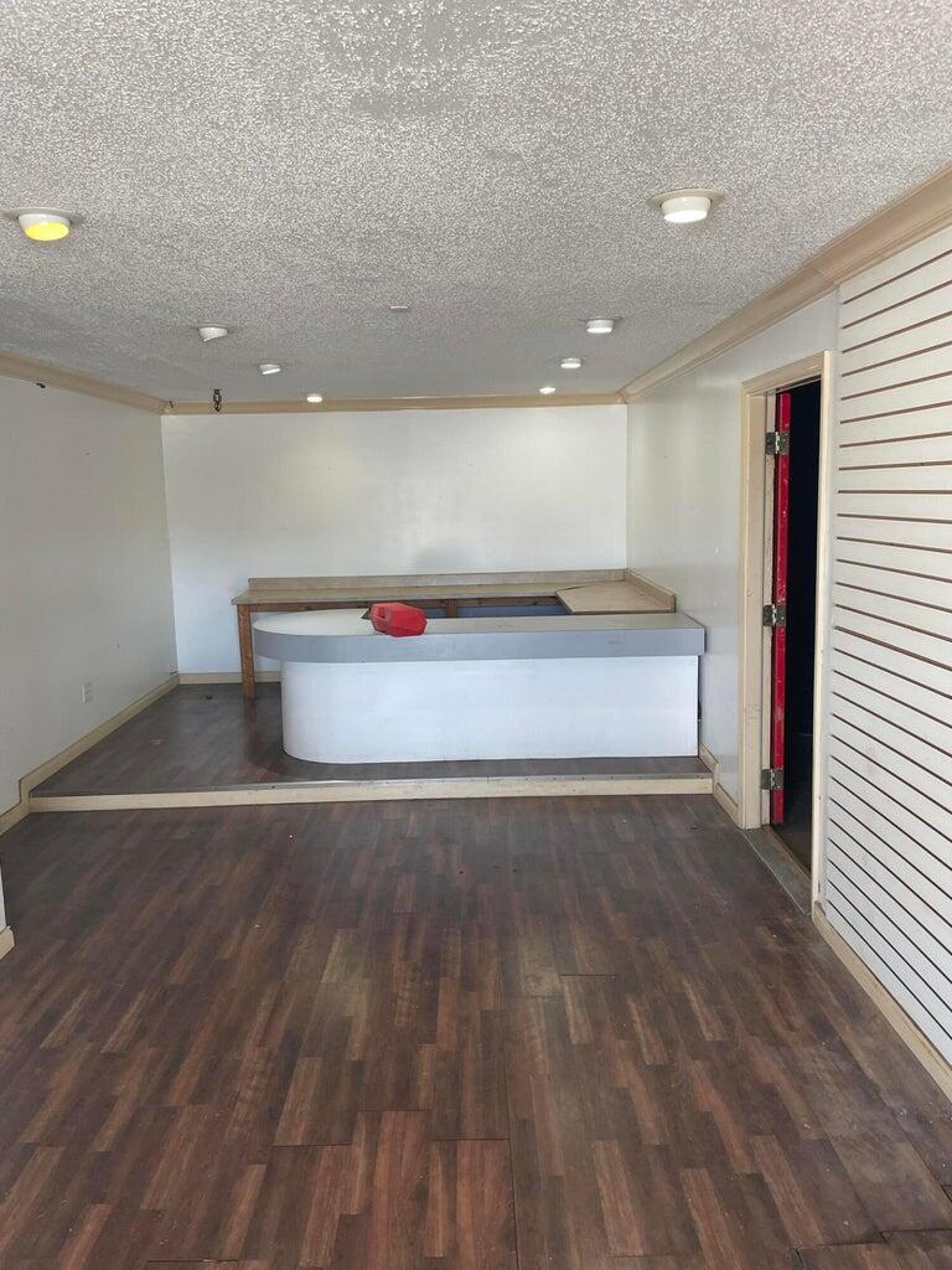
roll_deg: +0.0
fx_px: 953
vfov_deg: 67.3
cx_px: 476
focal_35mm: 26
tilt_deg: -7.7
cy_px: 635
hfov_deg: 53.1
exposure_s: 1/120
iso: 100
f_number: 1.6
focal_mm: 4.2
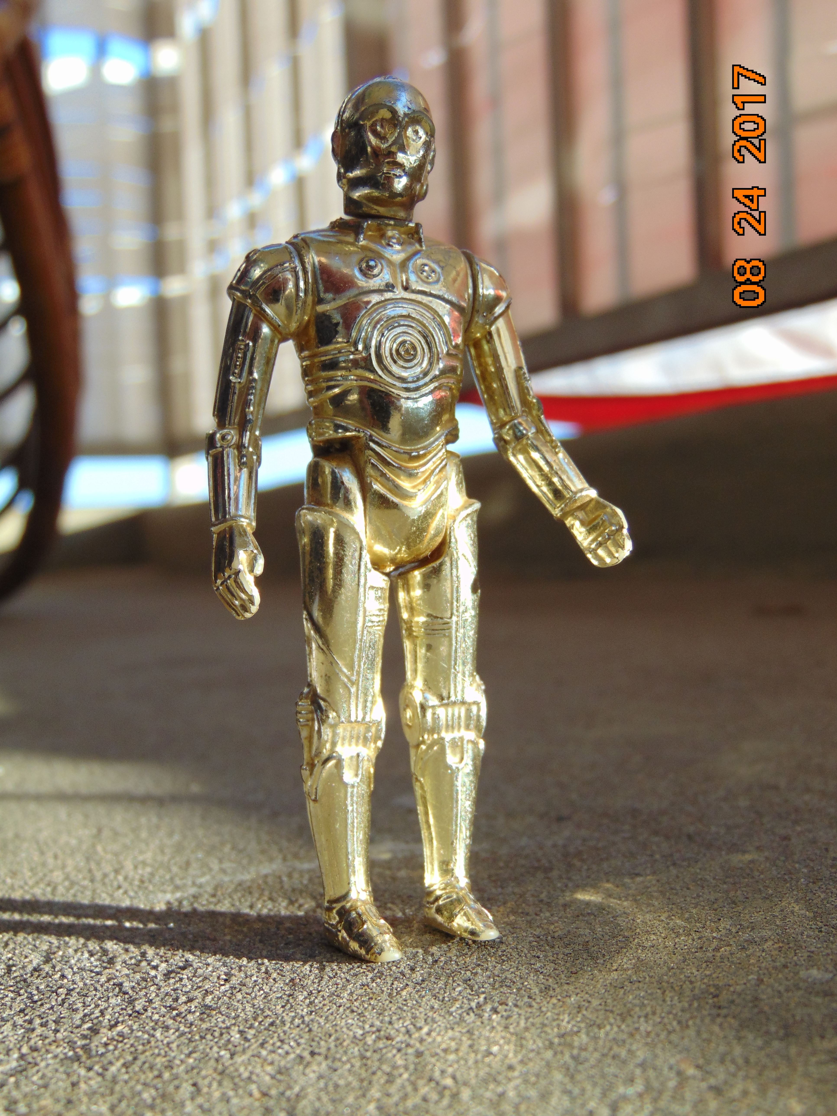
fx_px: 1354
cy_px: 558
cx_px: 418
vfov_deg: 44.8
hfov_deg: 34.3
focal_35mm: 42
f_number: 3.3
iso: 80
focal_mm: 7.6
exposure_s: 1/200
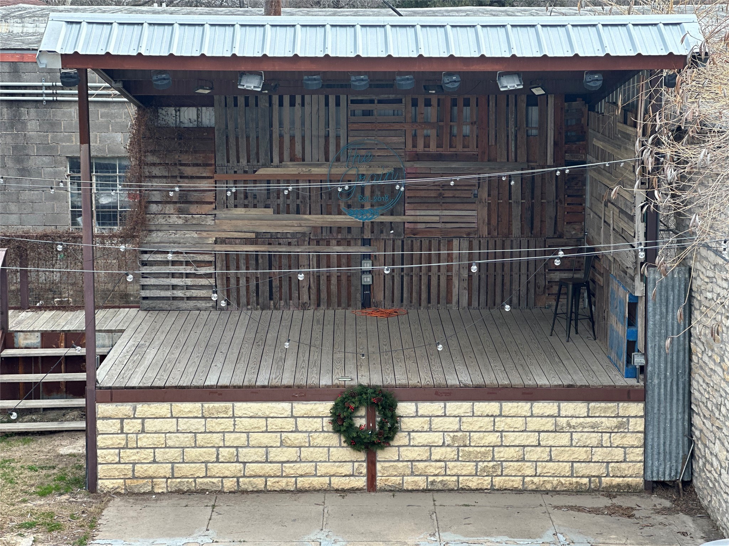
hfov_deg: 25.3
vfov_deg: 19.1
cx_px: 364
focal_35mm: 77
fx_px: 1622
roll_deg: -0.3
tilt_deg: -8.1
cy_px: 273
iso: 25
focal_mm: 9
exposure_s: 1/132
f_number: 2.8
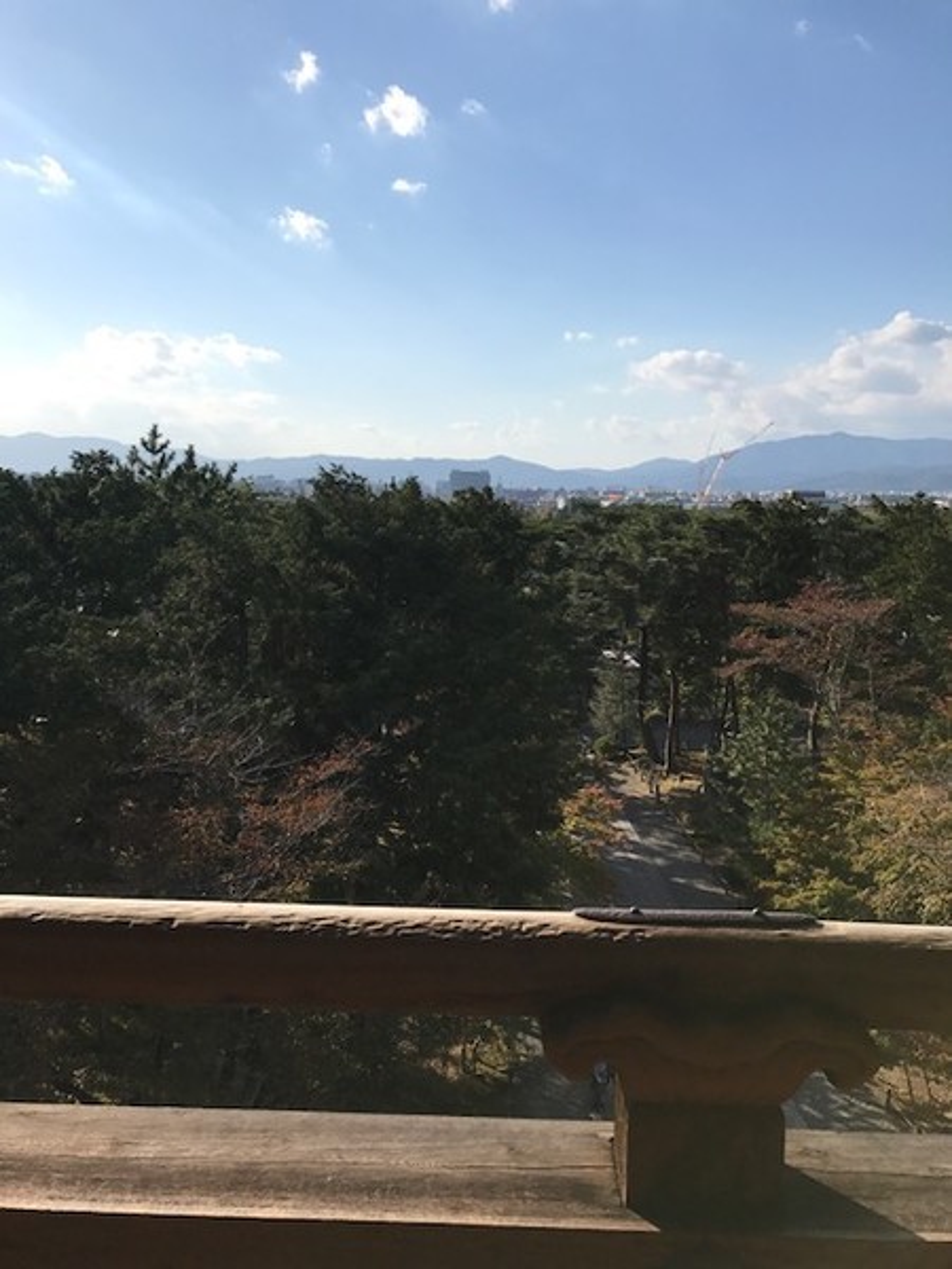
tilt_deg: -8.0
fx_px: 1027
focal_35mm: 28
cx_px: 476
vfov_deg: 63.4
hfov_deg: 49.7
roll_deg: -1.1
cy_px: 634
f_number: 1.8
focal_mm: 3.99
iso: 20
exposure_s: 1/3546
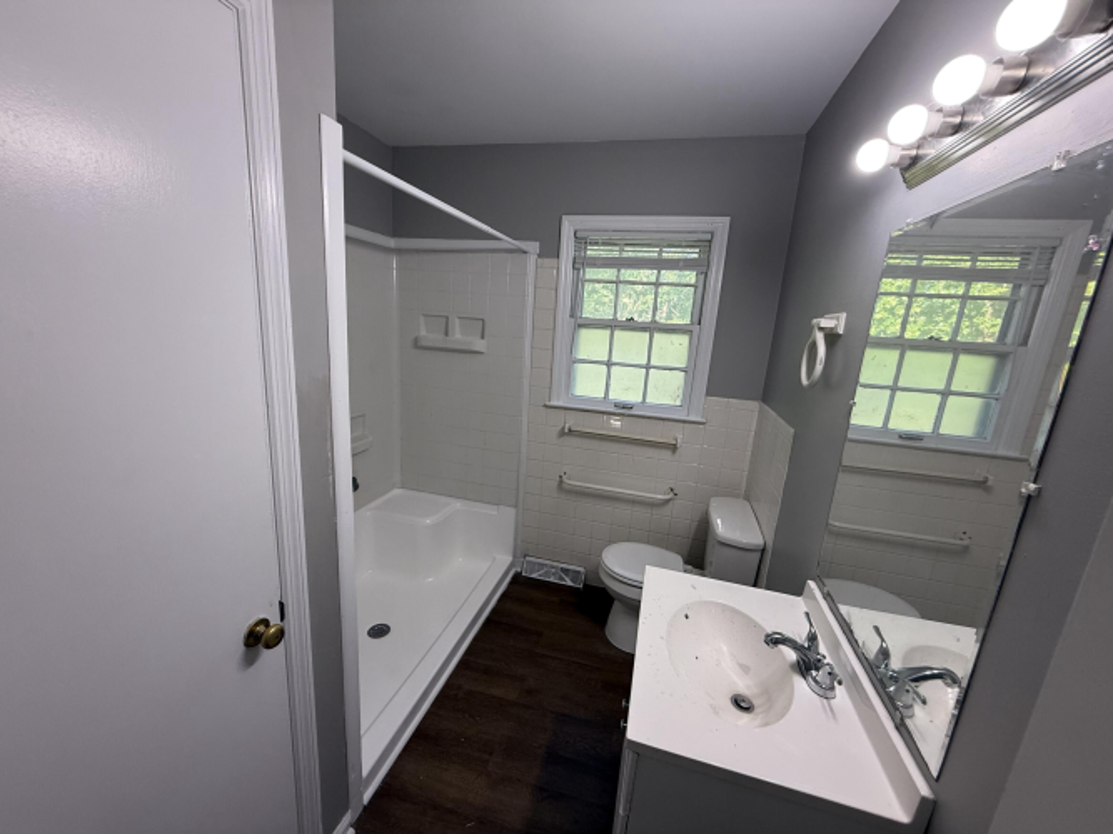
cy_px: 417
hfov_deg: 102.1
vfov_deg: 85.7
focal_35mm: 14
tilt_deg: -11.0
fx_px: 450
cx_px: 556
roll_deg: -3.9
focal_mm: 2.22
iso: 160
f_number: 2.2
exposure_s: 1/120
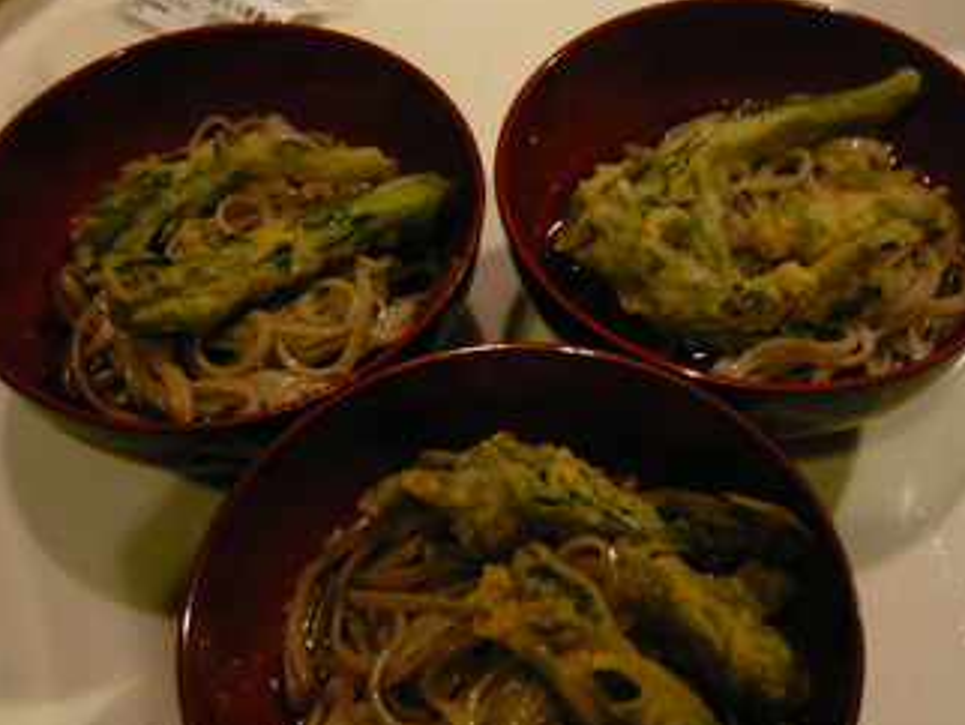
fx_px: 1200
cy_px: 451
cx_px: 503
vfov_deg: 33.5
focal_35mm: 43
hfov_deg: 43.8
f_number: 2.8
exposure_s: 1/8
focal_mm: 5.5
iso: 400
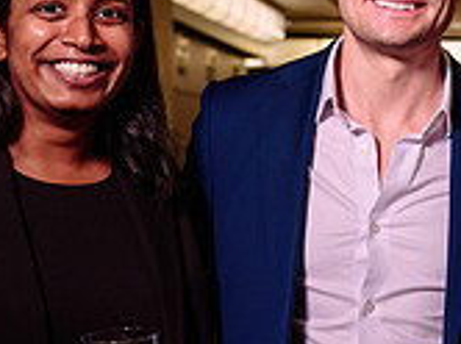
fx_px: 1742
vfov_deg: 11.3
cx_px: 648
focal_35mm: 131
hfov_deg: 14.3
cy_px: 201
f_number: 3.5
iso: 500
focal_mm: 34.5
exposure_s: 1/60
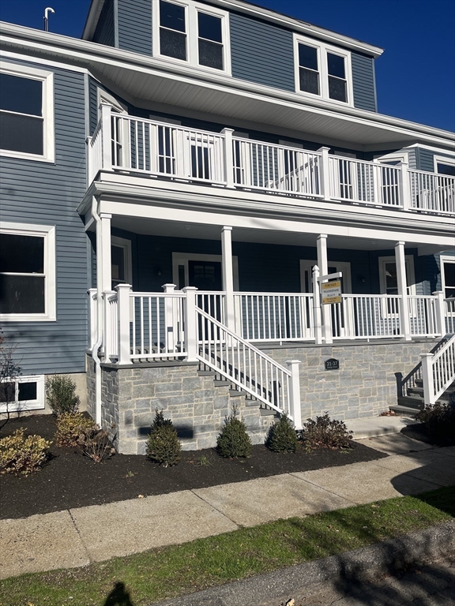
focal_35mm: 26
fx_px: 456
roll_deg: +1.2
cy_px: 303
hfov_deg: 53.1
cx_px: 228
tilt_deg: +3.6
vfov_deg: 67.3
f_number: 1.6
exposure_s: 1/9901
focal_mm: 5.1
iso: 50
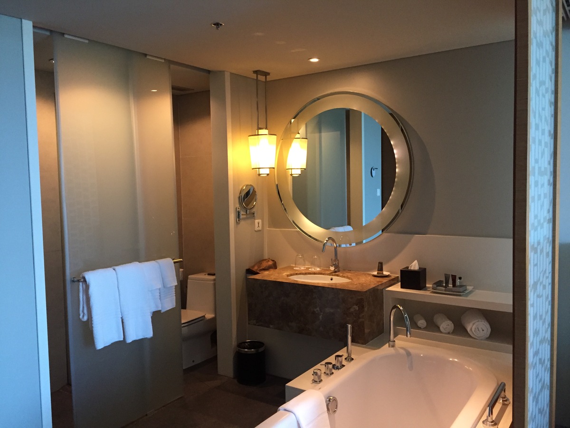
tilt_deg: -2.9
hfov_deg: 61.7
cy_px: 214
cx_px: 285
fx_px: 478
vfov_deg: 48.2
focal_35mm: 29
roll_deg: +0.9
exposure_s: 1/33
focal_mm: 4.15
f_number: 2.2
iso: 250
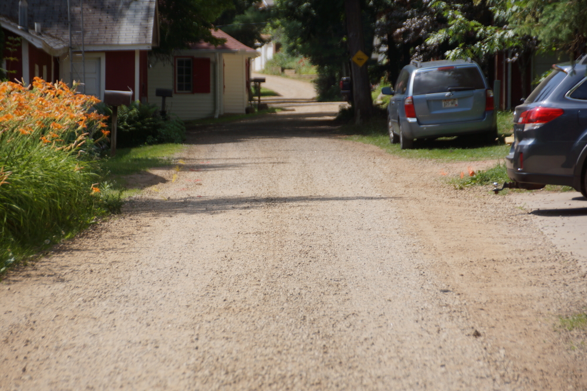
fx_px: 2934
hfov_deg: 11.4
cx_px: 294
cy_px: 196
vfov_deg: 7.6
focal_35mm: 180
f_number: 5.6
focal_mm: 120
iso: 100
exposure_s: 1/200
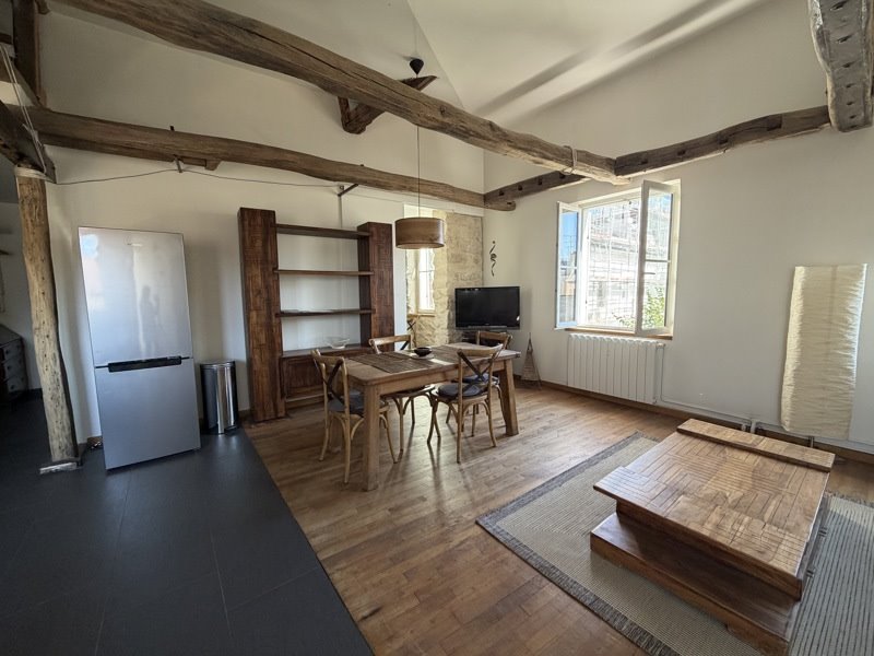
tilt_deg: -5.7
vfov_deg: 85.7
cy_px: 328
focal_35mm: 14
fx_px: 353
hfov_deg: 102.1
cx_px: 437
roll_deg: +0.5
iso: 200
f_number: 2.2
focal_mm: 2.22
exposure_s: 1/121
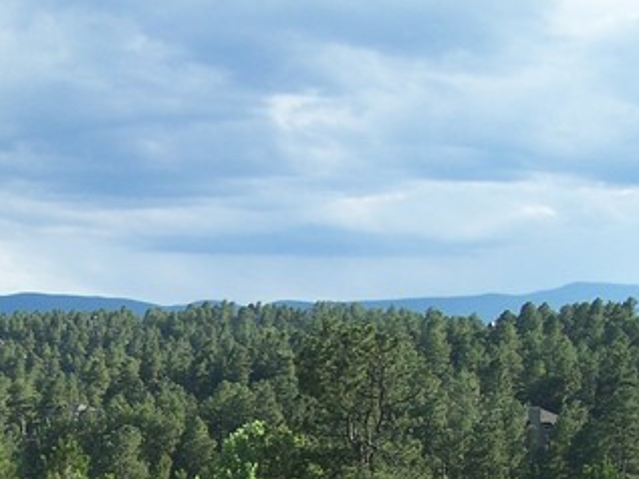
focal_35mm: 96
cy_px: 566
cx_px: 127
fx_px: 1773
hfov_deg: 20.2
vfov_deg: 14.9
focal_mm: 6.3
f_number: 2.8
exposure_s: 1/500
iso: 80
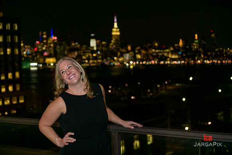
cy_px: 78
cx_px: 116
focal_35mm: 62
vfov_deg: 21.9
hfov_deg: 32.4
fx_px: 400
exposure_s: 1/125
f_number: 3.2
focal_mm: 62
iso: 1600
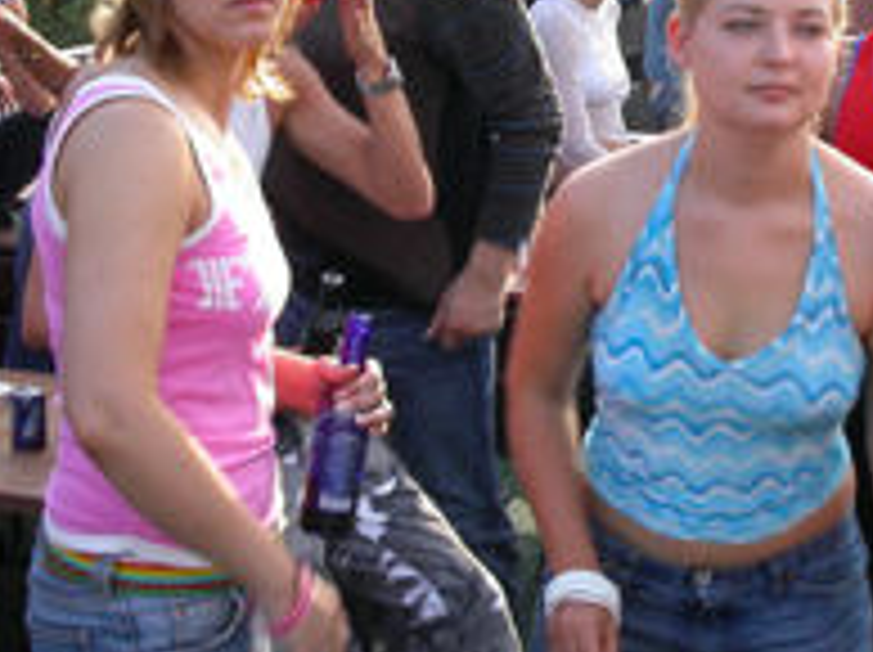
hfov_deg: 24.5
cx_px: 650
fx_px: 1990
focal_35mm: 79
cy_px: 252
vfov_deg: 18.6
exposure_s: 1/45
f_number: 8
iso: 100
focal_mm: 7.8
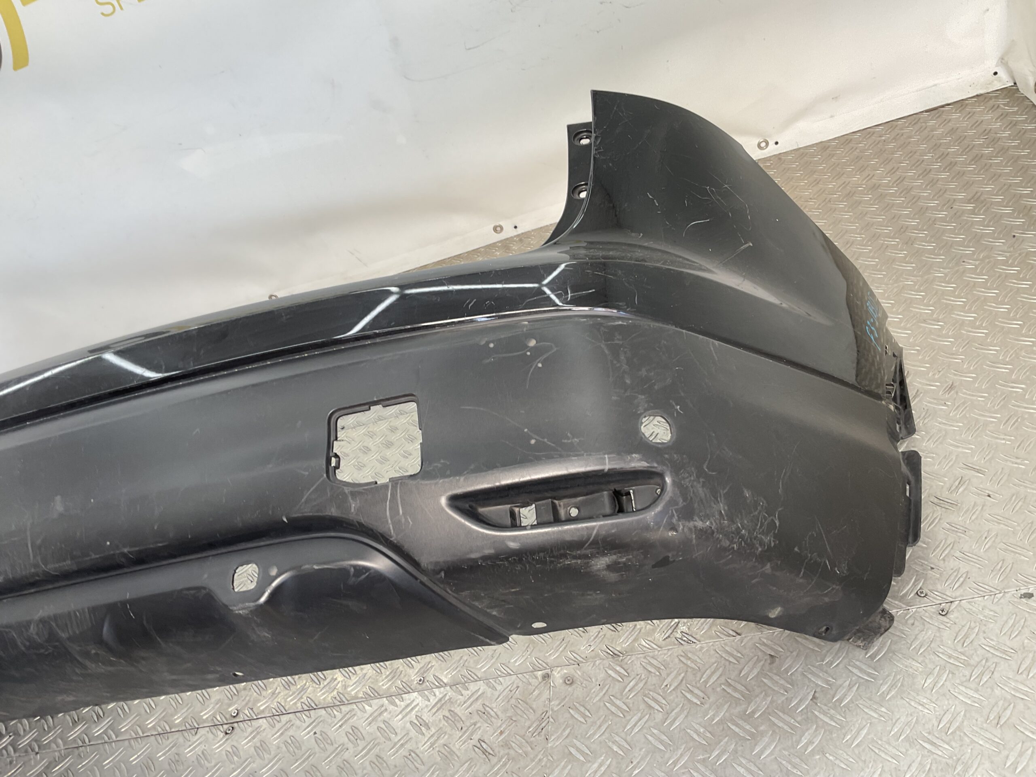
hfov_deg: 61.7
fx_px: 868
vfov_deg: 48.2
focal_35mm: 29
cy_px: 388
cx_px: 518
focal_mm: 3
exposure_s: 1/120
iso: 25
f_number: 1.8
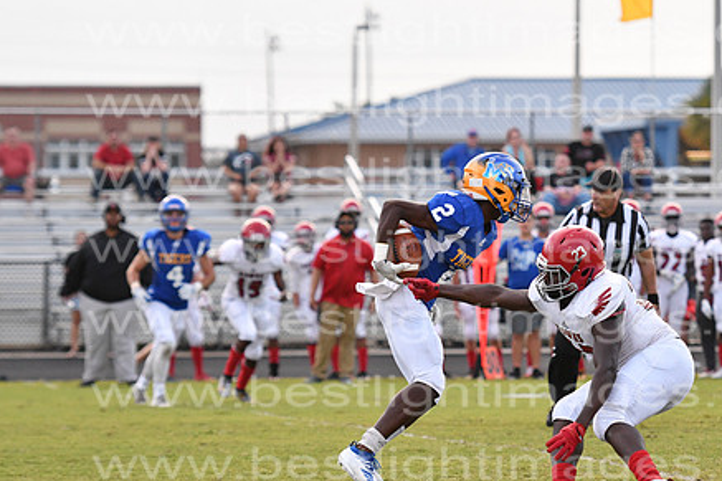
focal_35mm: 259
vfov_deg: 5.3
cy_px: 287
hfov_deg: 8.0
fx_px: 5192
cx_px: 466
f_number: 3.2
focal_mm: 130
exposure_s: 1/1250
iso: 1600
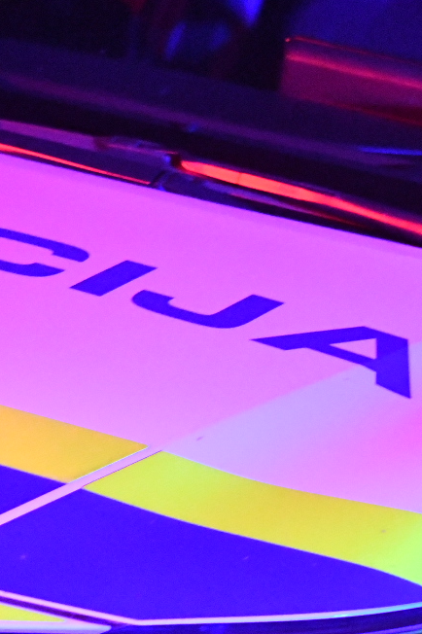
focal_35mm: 261
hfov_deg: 5.3
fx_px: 4594
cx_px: 264
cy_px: 167
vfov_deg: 7.9
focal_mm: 70
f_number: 2.8
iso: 10000
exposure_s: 1/80
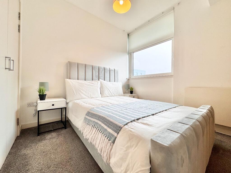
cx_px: 116
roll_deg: -0.8
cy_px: 86
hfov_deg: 102.1
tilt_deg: -0.6
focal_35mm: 14
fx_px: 93
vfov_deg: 85.7
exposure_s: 1/156
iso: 40
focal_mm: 2.22
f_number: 2.2
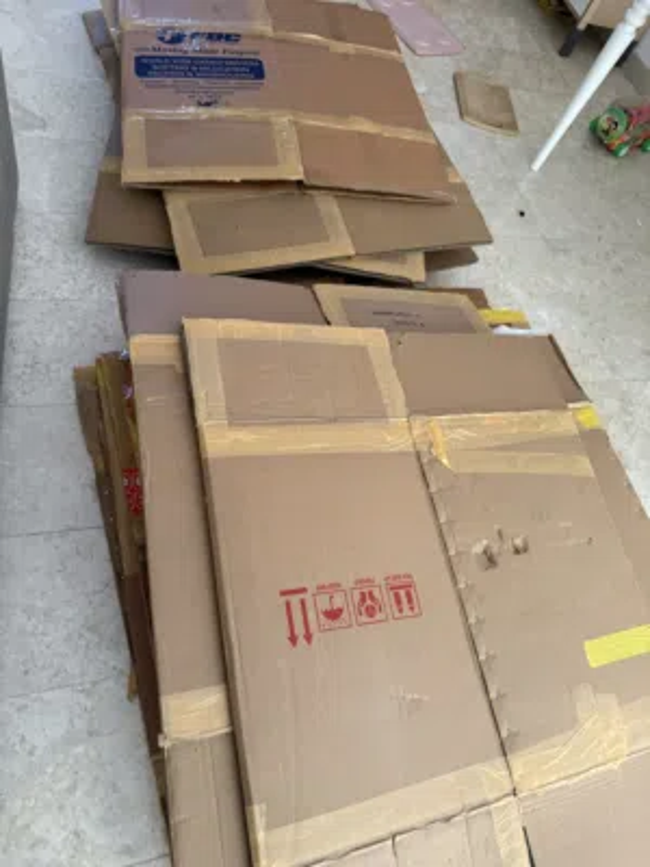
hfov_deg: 56.8
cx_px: 325
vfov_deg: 71.6
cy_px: 434
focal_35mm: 24
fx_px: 601
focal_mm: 6.76
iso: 500
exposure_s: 1/60
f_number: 1.78
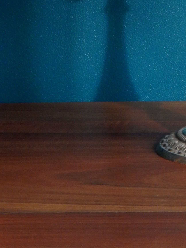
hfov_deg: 4.9
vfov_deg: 6.5
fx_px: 2185
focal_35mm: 305
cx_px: 242
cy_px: -46
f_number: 5.6
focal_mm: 20.9
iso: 450
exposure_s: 1/8
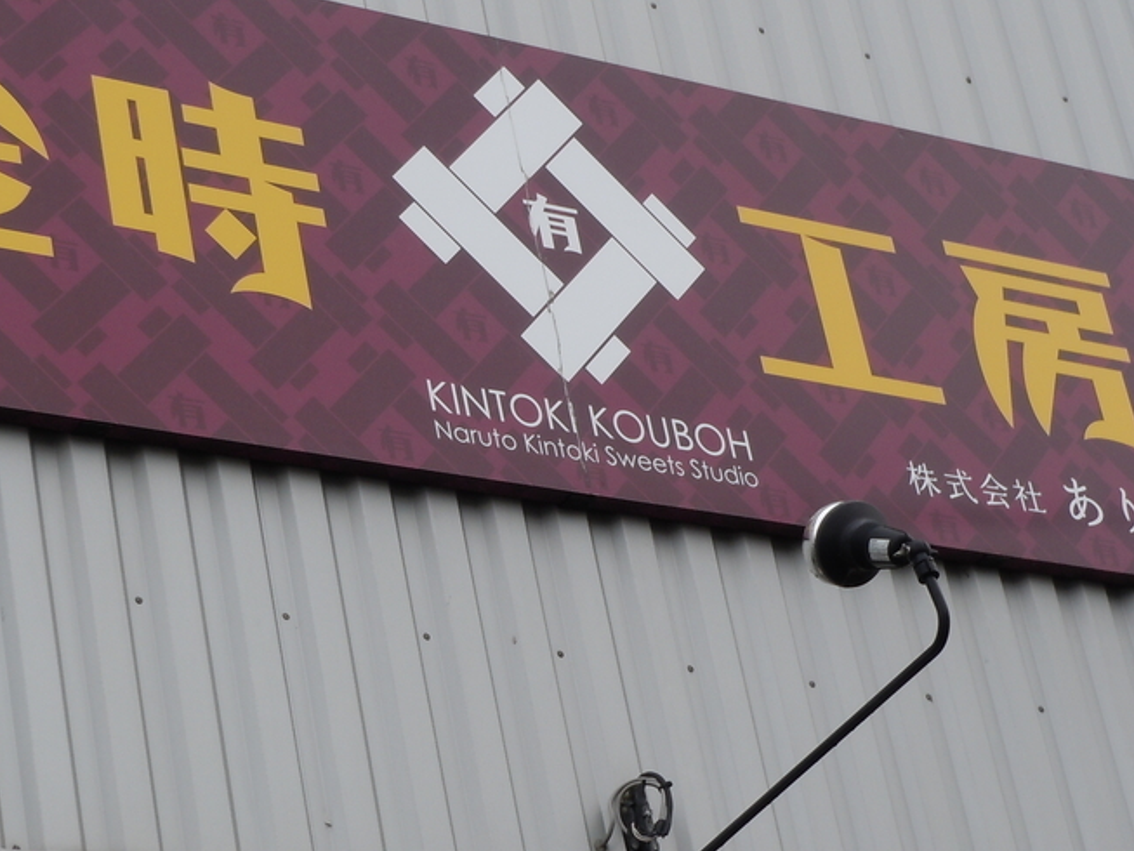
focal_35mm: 116
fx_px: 3801
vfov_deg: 12.8
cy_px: 406
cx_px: 474
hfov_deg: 17.0
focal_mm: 13.2
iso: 100
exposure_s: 1/200
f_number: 5.2
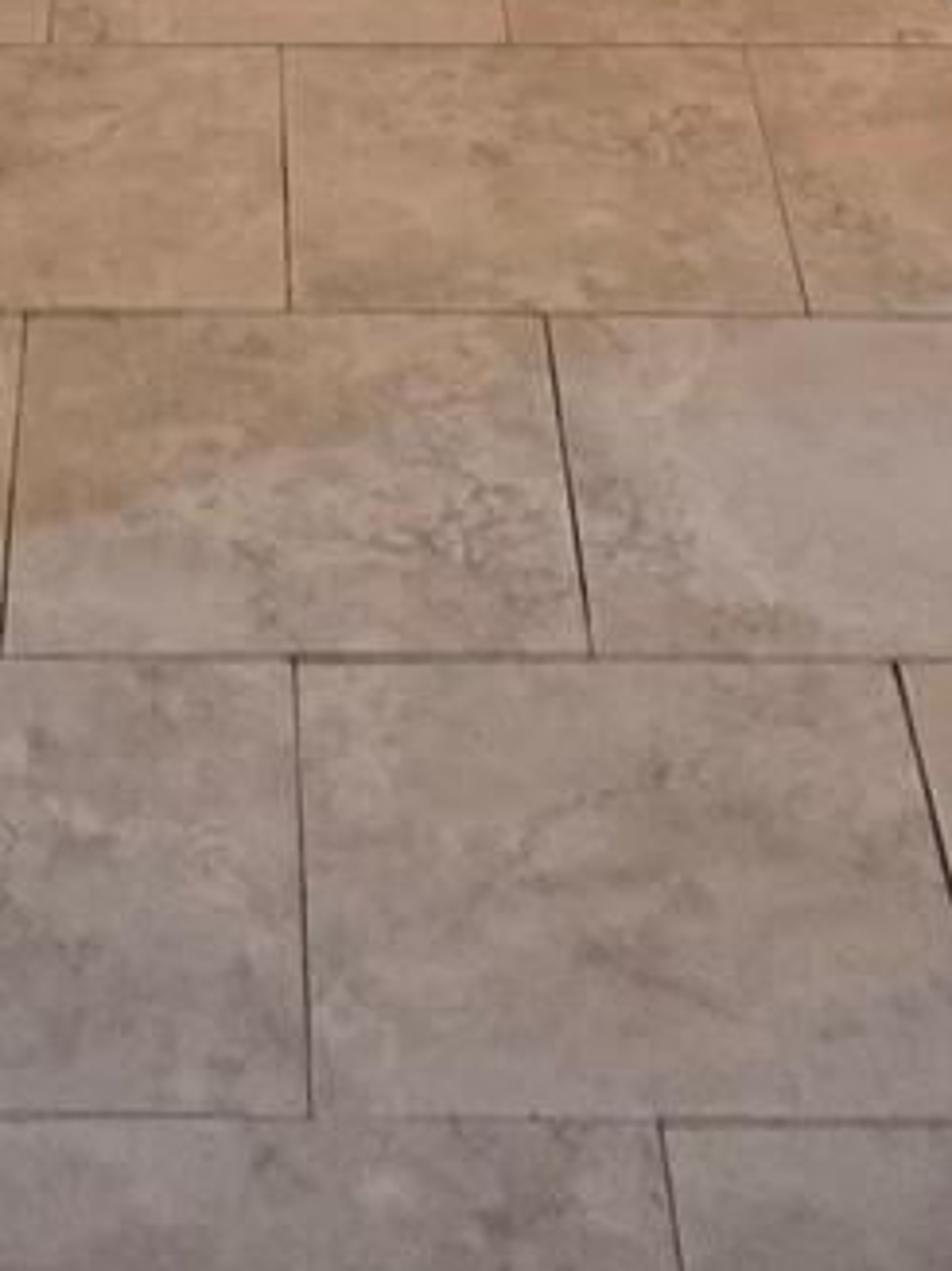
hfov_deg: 13.6
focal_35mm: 108
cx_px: 183
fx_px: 3963
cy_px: -1481
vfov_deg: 14.3
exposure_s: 1/120
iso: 160
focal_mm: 6.3
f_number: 1.7
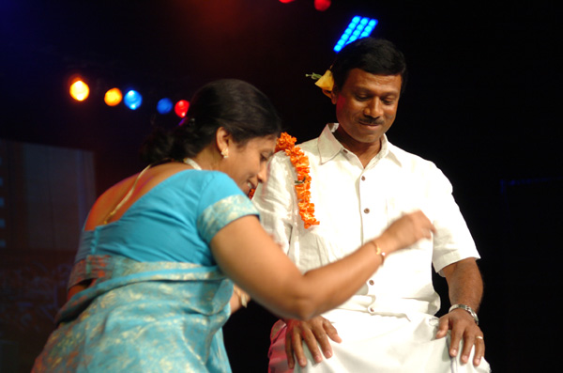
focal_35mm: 82
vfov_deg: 16.5
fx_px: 1287
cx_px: 282
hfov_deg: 24.7
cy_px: 186
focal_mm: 55
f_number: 2.8
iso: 400
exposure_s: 1/125
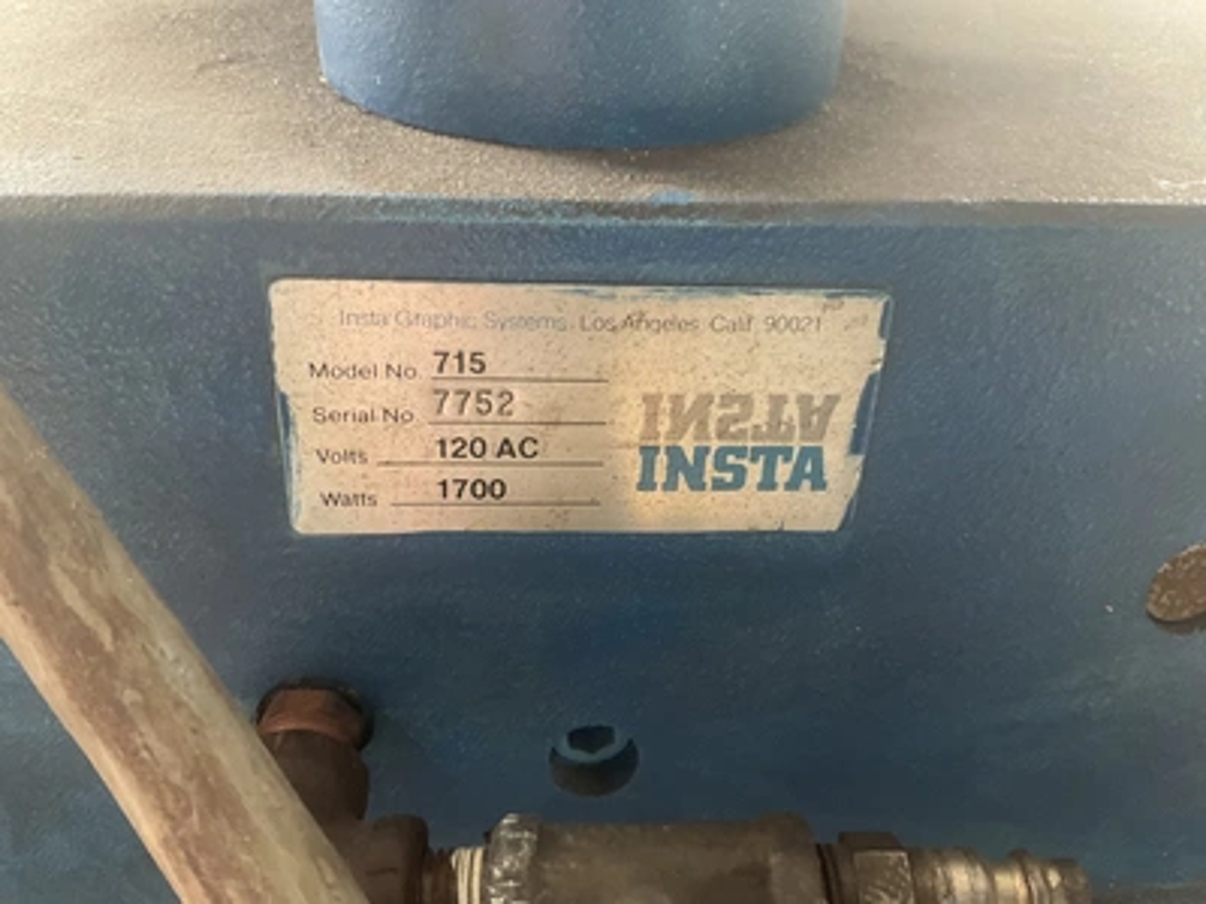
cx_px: 603
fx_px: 1010
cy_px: 452
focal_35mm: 29
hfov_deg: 61.7
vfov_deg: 48.2
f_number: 1.8
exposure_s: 1/60
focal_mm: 3
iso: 160
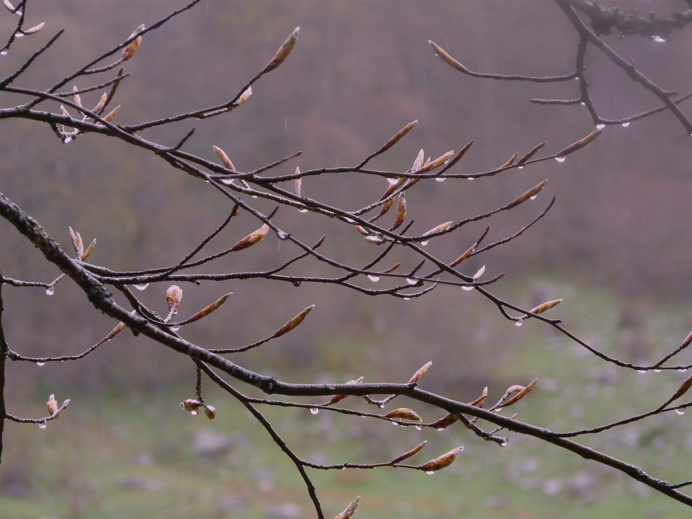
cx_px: 346
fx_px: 4198
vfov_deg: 7.1
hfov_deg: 9.4
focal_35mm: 210
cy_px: 260
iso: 100
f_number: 3.6
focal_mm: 34.5
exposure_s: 1/100
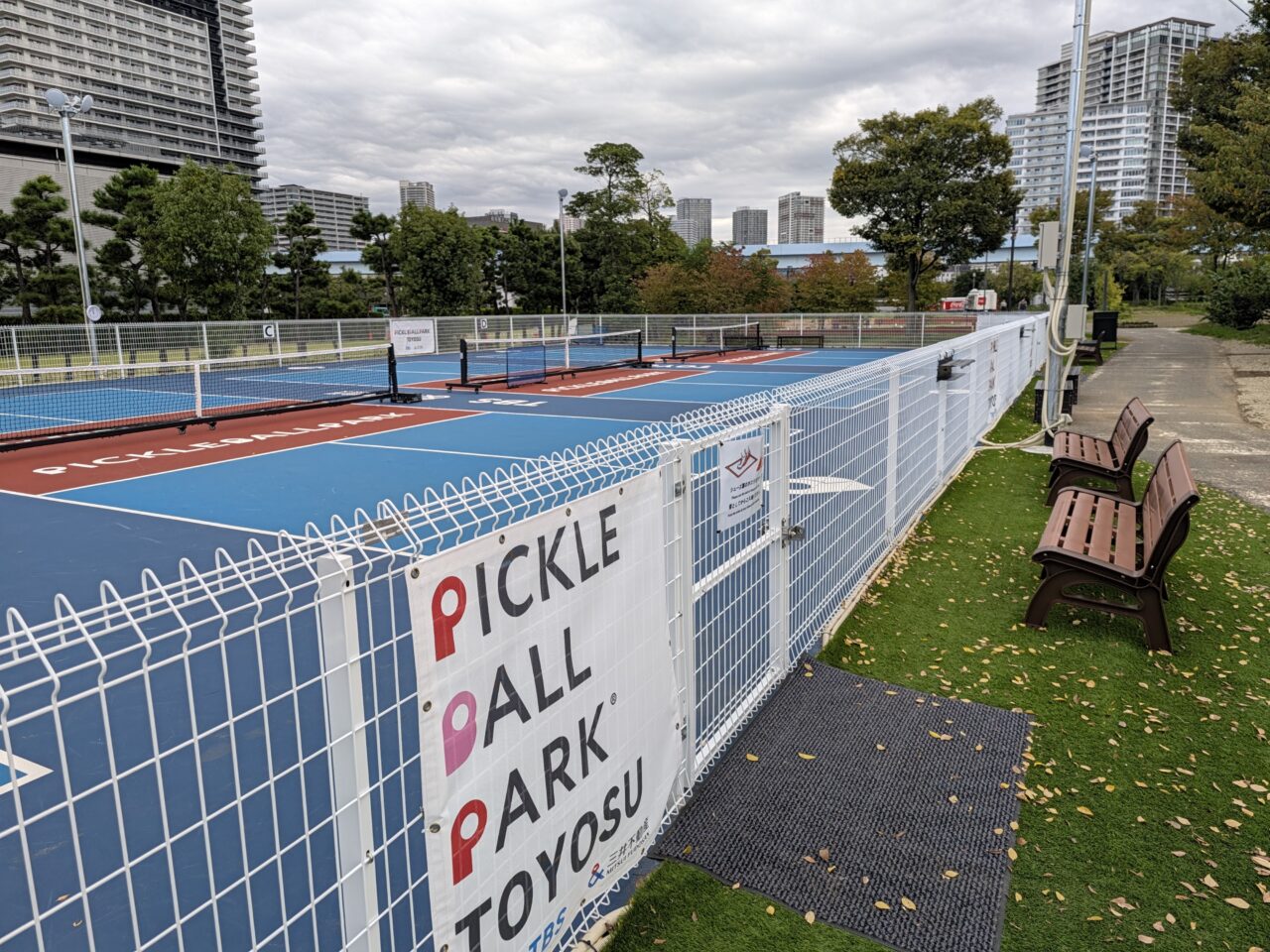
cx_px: 635
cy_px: 476
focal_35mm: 23
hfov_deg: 73.9
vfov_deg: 58.9
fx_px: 844
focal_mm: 5.28
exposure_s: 1/559
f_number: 1.7
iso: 16
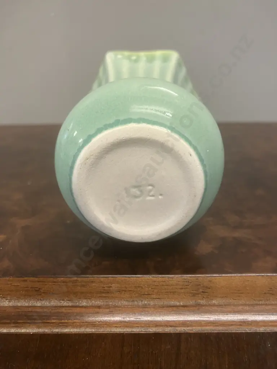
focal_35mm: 28
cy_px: 184
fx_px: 299
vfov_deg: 63.4
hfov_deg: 49.7
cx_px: 138
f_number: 1.8
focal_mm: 3.99
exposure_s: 1/50
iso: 160
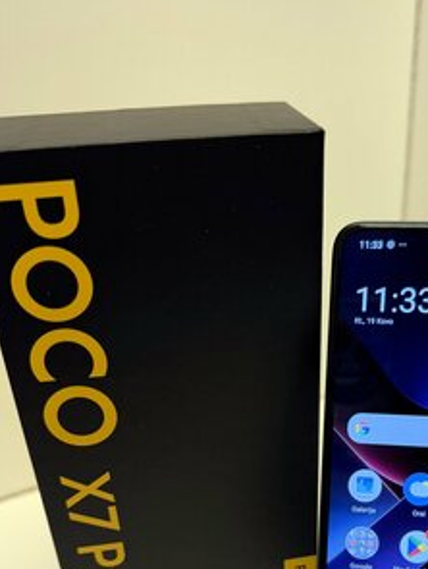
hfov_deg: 36.6
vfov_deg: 45.7
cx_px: 278
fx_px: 642
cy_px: 444
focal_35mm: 39
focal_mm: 6.76
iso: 100
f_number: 1.78
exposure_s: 1/100
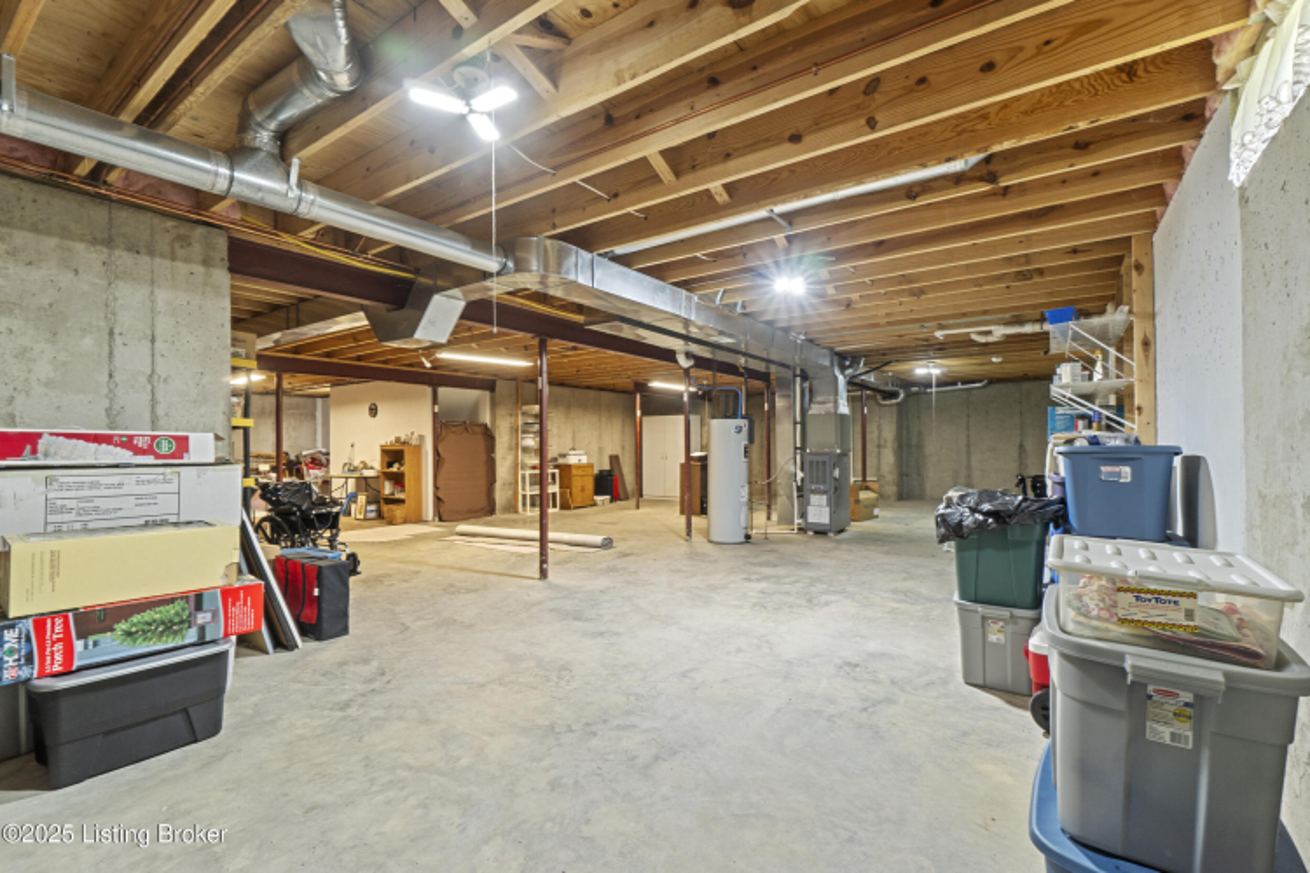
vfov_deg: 77.3
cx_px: 655
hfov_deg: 100.4
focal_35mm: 15
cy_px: 436
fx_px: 546
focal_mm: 10
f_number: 10
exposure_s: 1.3
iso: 400
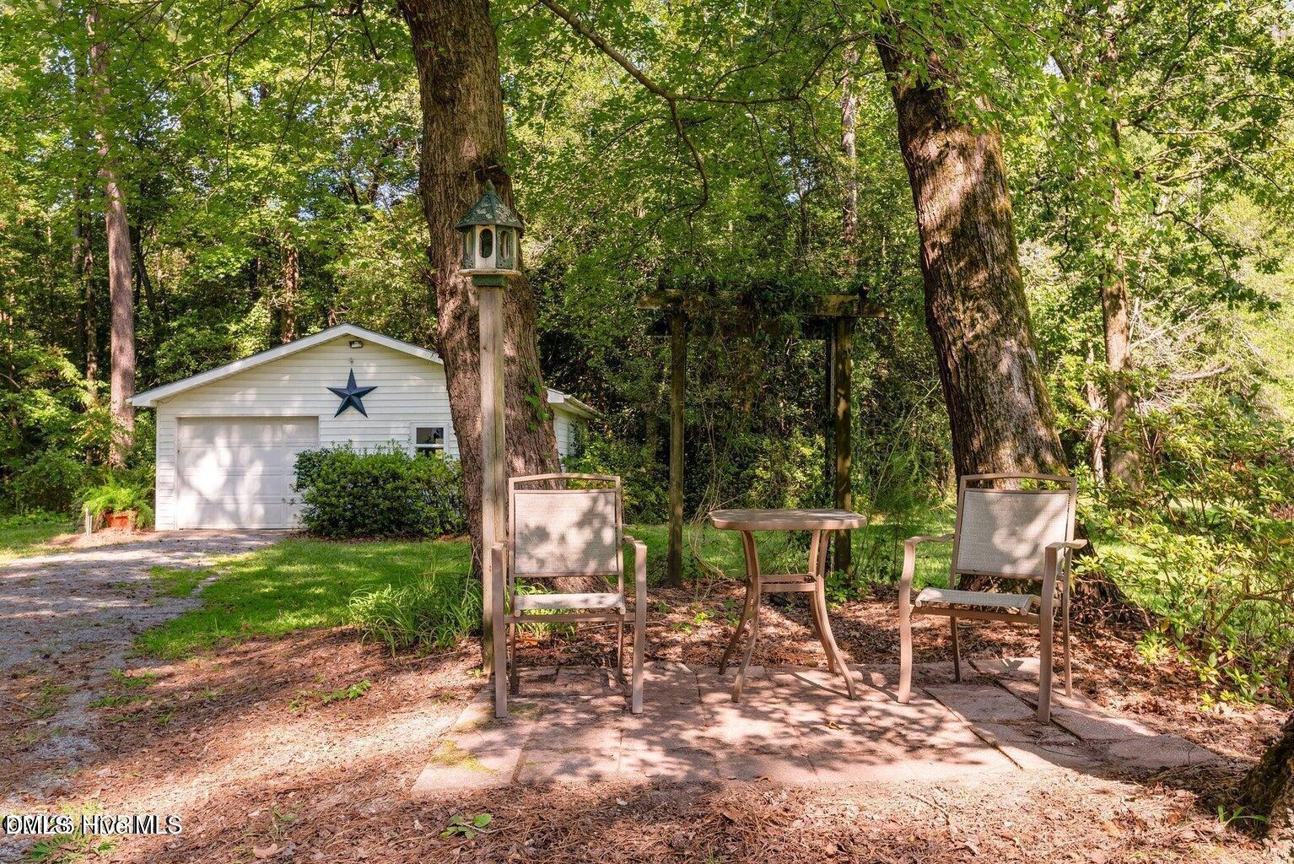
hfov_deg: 63.6
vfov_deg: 45.0
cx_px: 647
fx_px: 1043
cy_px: 432
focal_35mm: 29
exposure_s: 1/125
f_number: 8
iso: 250
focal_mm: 29
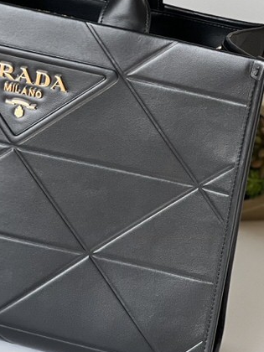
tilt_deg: -17.1
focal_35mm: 165
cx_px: 24
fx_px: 1678
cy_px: 36
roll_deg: -9.1
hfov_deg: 9.0
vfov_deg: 11.9
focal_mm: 9
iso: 200
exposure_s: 1/121
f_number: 2.8
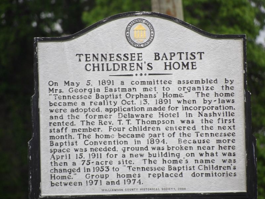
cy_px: 100
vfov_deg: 1.8
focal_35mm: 848
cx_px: 132
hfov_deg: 2.3
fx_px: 6492
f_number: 4.8
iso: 100
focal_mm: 152.1
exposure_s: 1/170
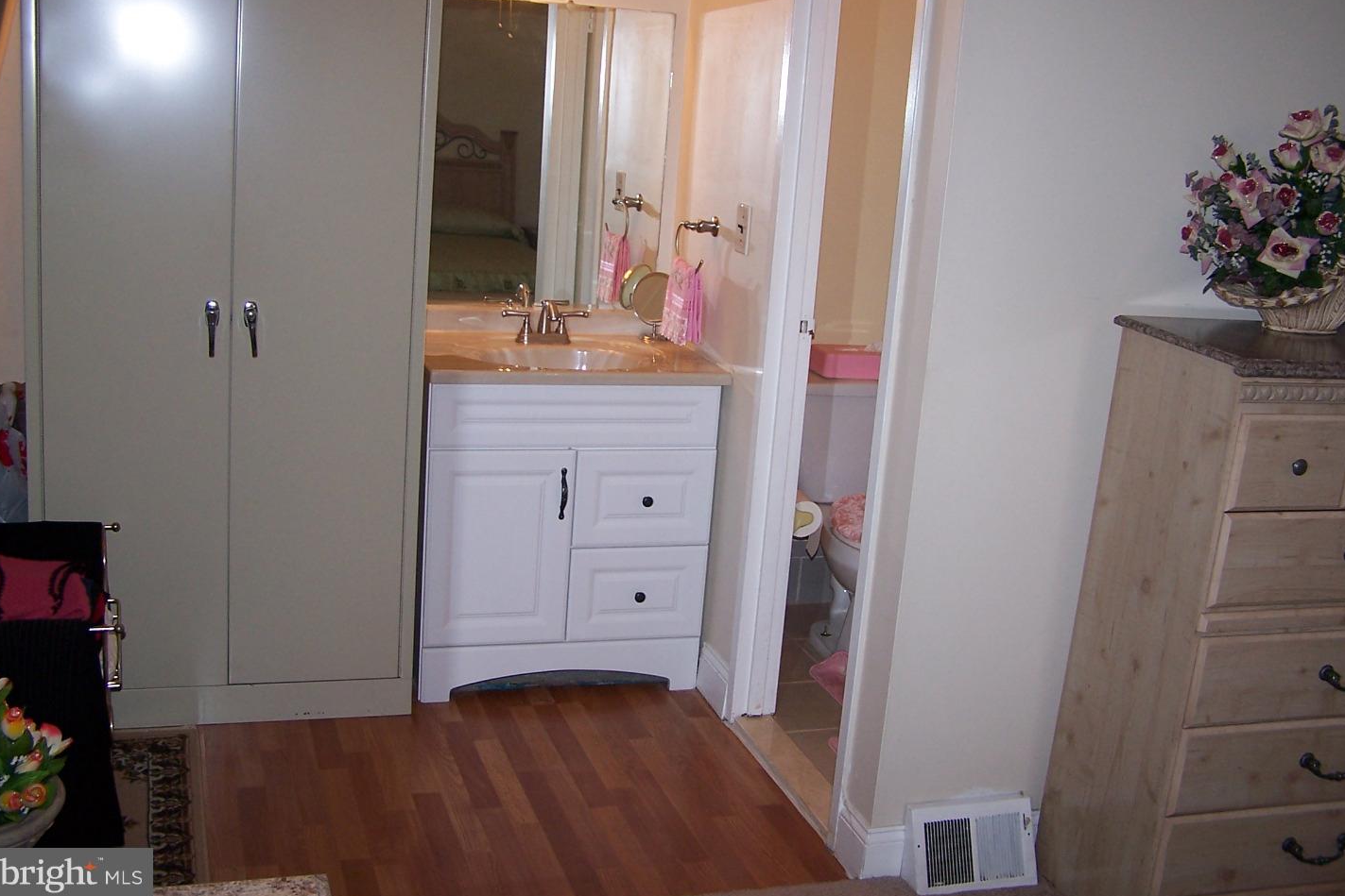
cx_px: 668
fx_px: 1494
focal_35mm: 40
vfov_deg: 33.4
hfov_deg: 48.5
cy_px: 393
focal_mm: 6.3
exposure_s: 1/60
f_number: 2.8
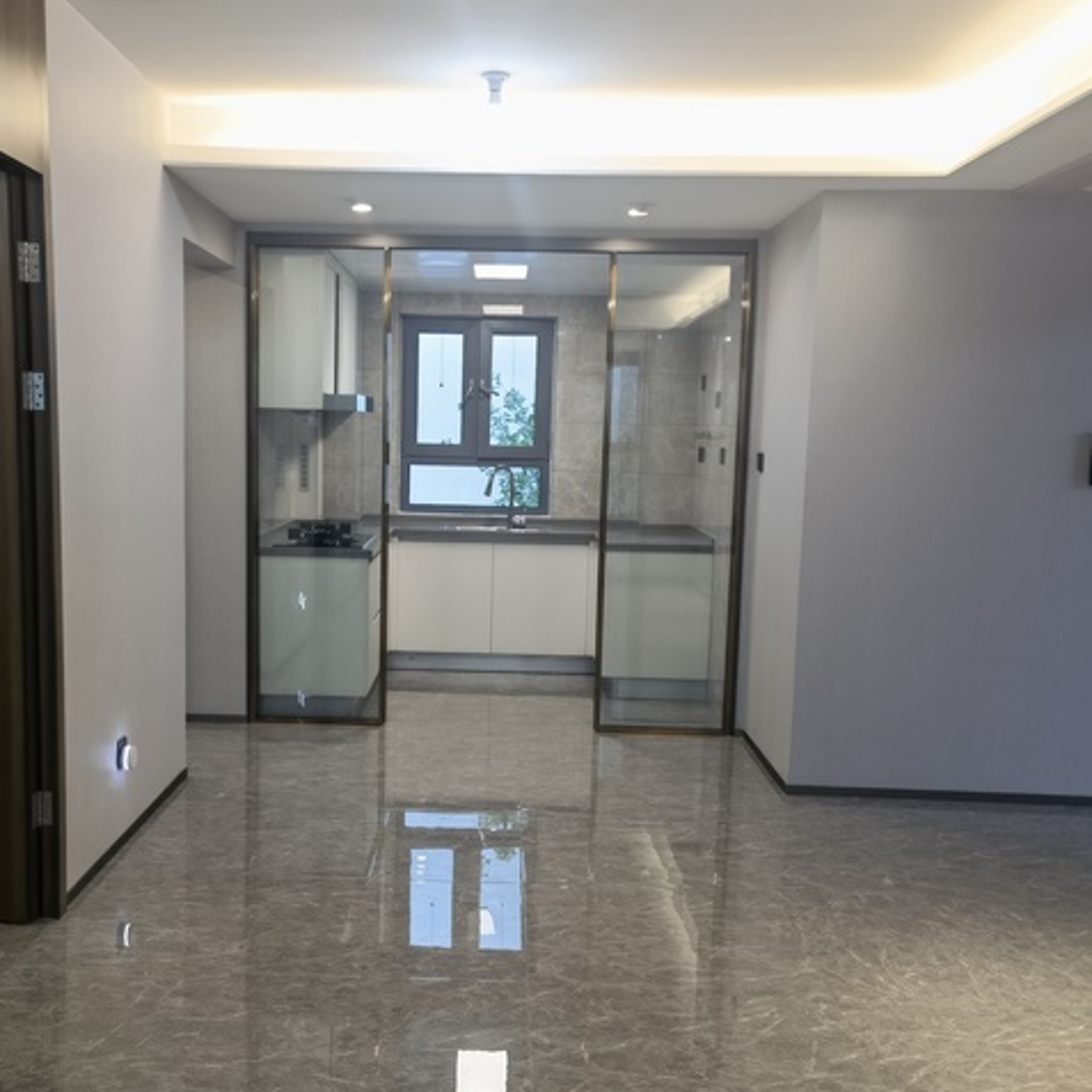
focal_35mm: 38
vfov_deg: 43.8
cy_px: 607
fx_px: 1356
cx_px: 465
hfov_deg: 43.7
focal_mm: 6.67
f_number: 1.9
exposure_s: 1/100
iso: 50
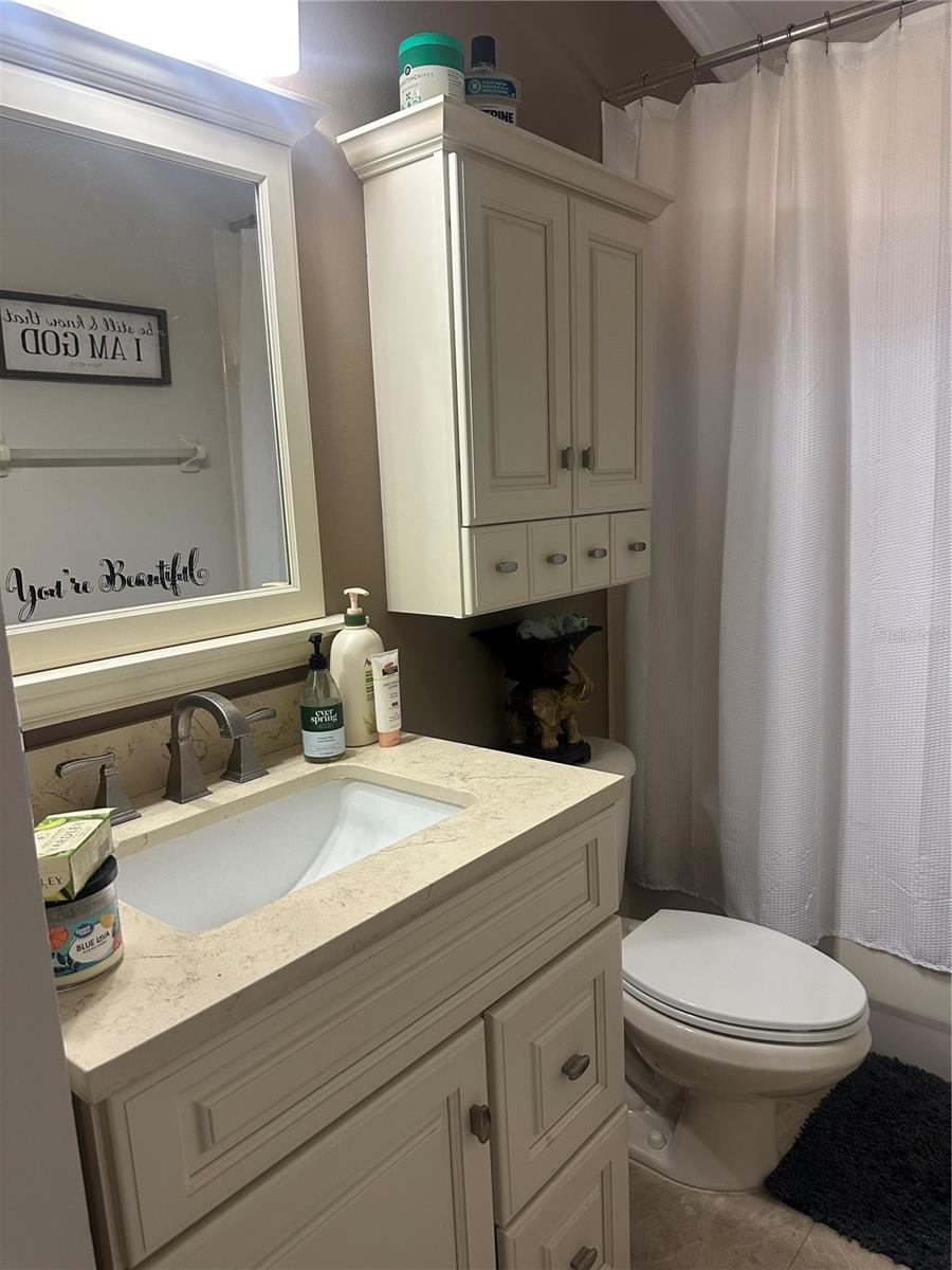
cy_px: 635
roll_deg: +1.2
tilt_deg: -10.4
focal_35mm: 24
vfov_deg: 71.6
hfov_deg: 56.8
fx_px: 880
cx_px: 476
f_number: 1.78
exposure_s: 1/120
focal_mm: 6.86
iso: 200
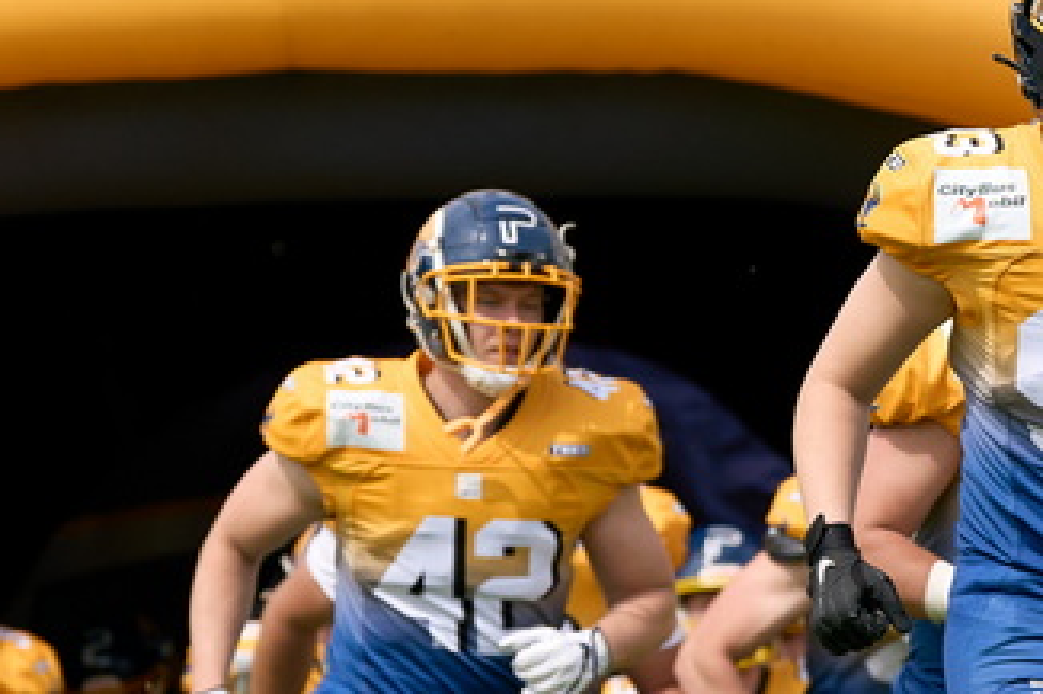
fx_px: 9613
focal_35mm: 332
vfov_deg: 4.1
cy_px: 398
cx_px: 985
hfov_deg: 6.2
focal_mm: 115
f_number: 2.8
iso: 160
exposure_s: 1/4000
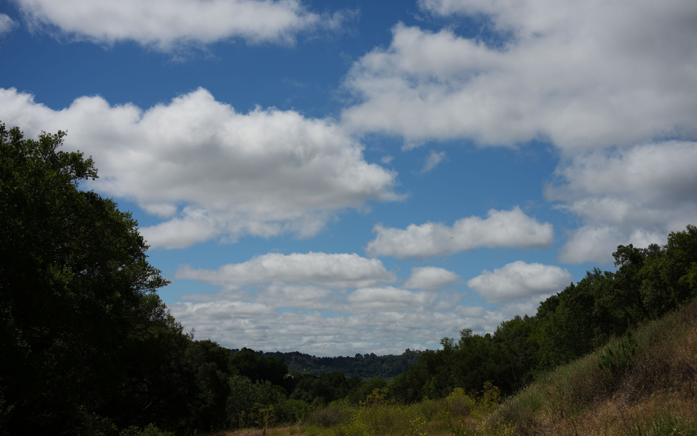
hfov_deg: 39.6
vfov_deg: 25.3
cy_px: 209
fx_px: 969
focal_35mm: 51
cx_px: 348
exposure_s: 1/1000
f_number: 6.3
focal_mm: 50
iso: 100
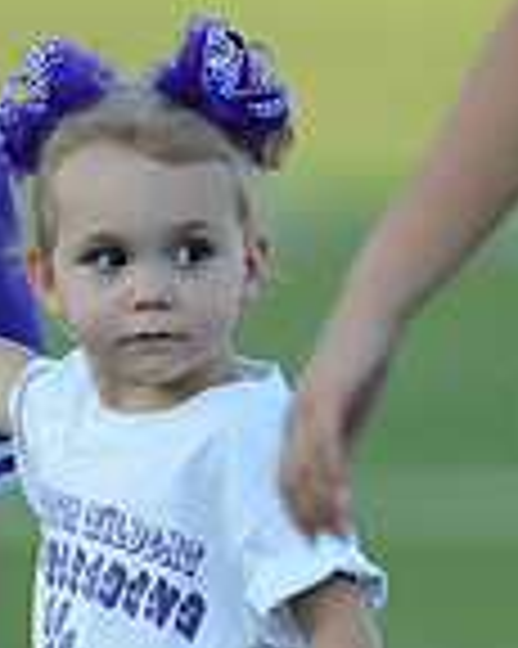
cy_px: 686
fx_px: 39826
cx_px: 108
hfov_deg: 0.7
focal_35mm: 2076
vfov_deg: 0.9
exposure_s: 1/1250
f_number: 4
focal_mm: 550
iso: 800
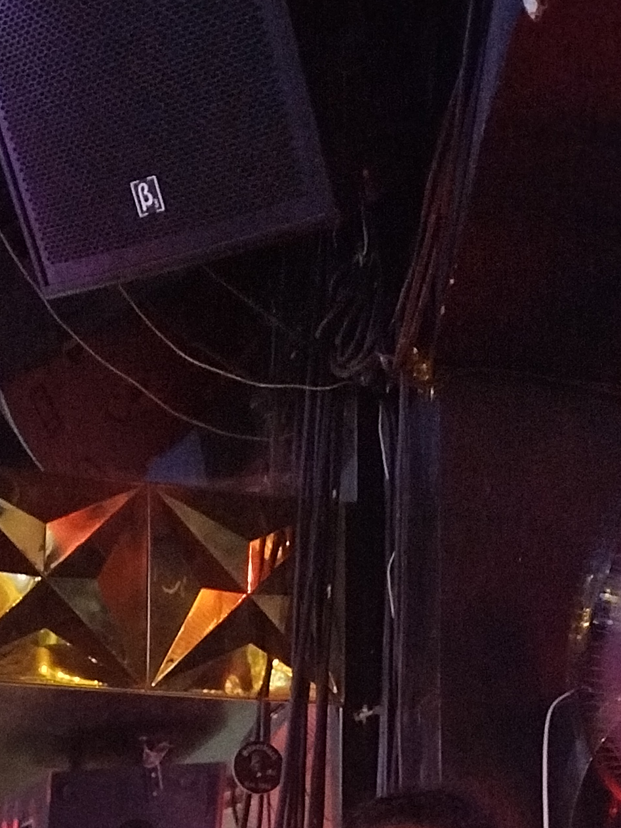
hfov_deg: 19.2
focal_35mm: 76
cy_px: 1074
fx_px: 1818
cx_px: 111
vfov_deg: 22.9
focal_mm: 5.31
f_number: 1.7
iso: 2000
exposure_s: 1/10
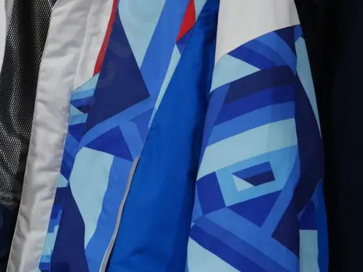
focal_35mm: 66
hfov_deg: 28.8
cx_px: 77
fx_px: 692
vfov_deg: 22.2
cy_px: 96
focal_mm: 15
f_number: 3.6
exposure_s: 1/60
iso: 500
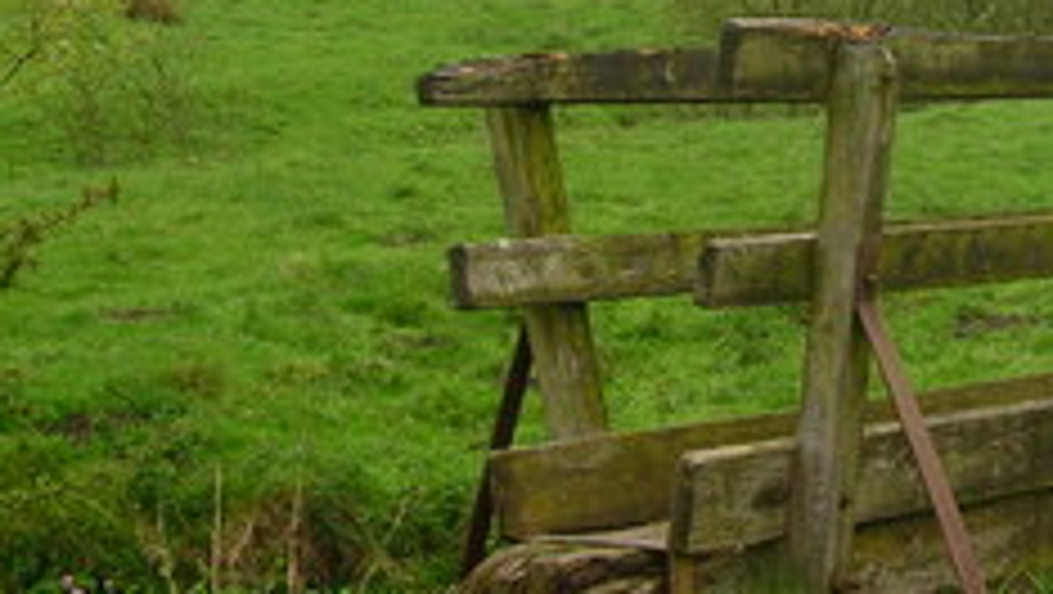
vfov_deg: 10.7
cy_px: 54
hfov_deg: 18.4
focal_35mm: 113
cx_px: 1071
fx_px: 3157
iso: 50
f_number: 5
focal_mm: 6.4
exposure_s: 1/66.8
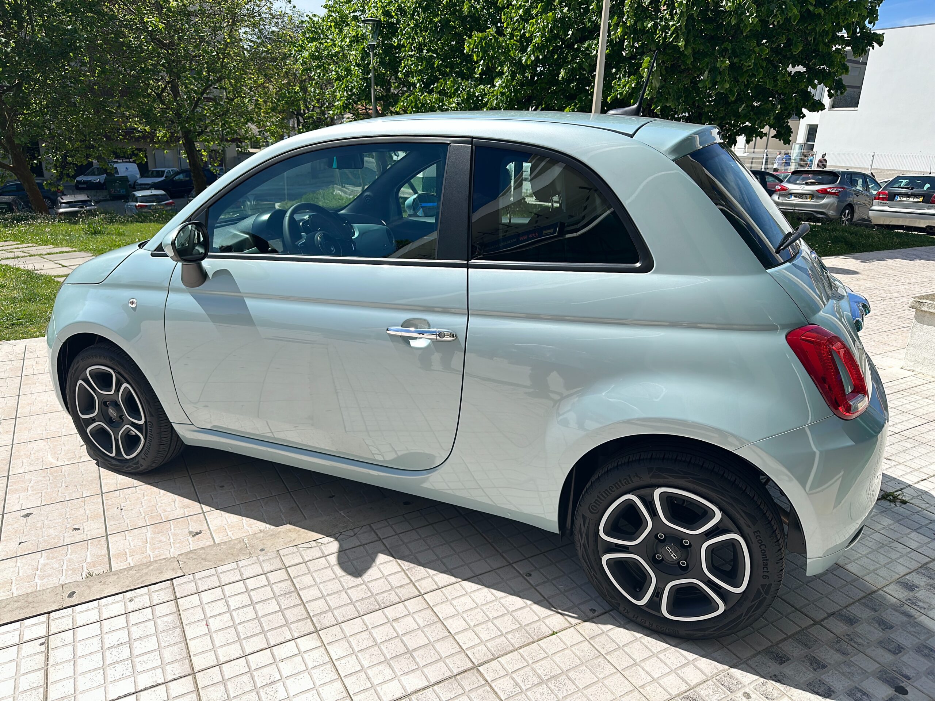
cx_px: 468
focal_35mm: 24
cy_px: 350
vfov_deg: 56.8
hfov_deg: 71.6
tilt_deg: -18.1
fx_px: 648
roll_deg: -2.0
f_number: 1.78
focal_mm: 6.86
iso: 59
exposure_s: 1/4386
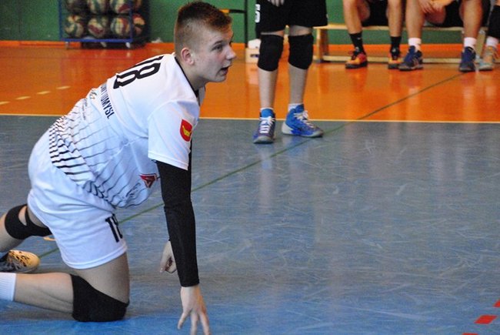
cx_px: 250
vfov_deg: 9.0
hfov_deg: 13.4
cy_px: 168
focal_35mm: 153
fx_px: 2127
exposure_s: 1/200
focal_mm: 102
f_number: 5.6
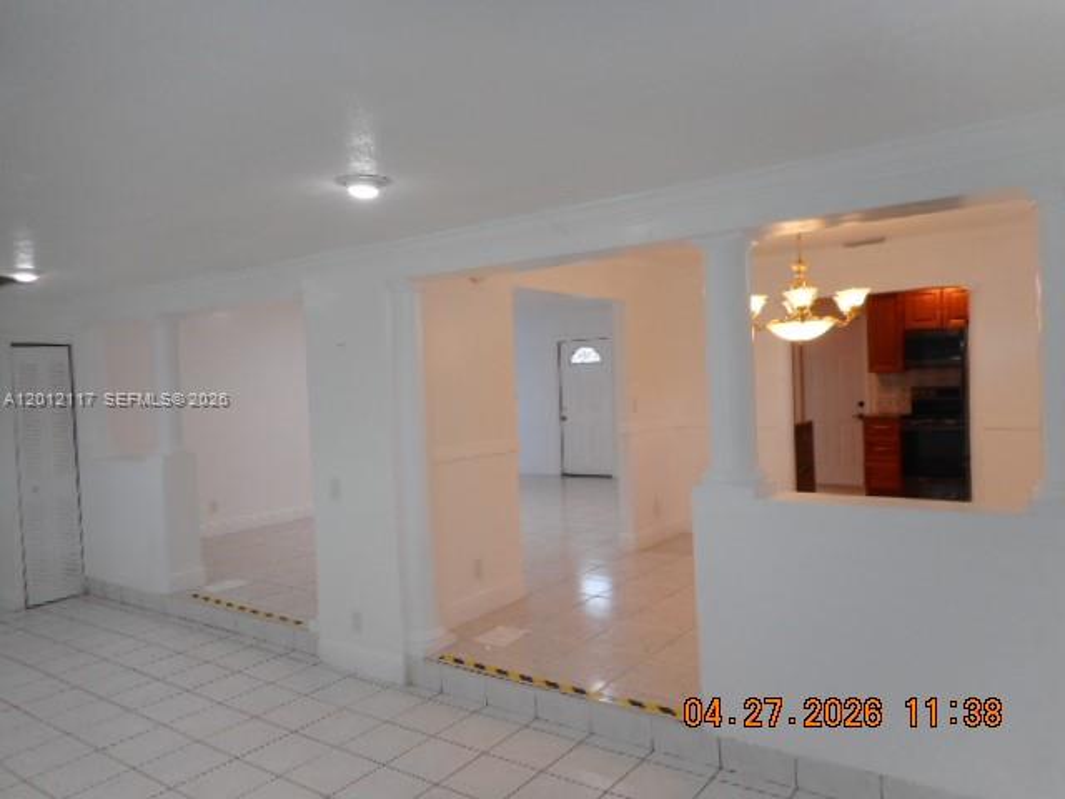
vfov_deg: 54.9
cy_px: 400
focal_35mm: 25
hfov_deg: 69.4
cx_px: 532
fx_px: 769
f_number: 3.7
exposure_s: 1/30
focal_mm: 4.5
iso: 110
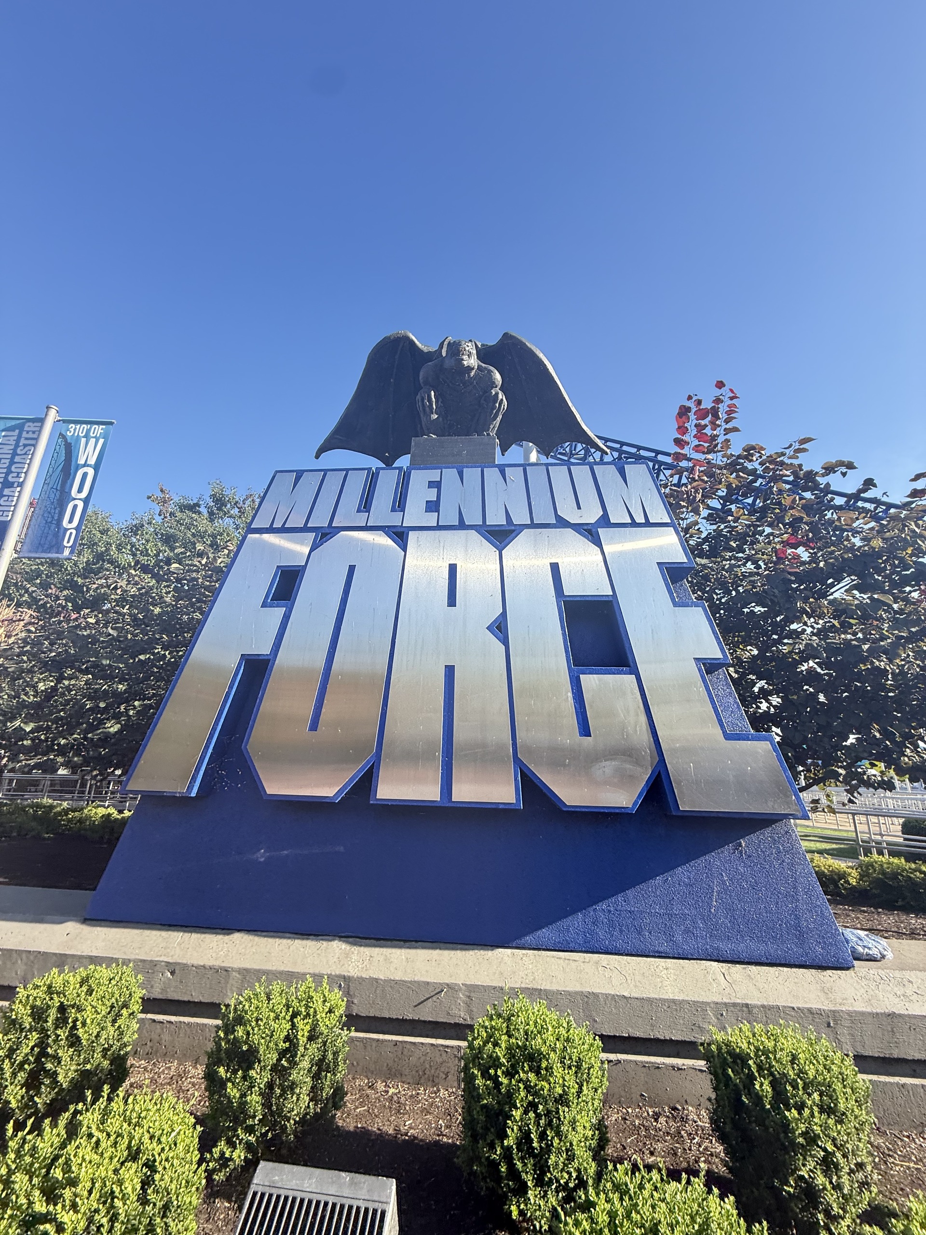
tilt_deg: +16.5
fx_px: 499
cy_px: 618
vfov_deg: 102.1
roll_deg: +0.9
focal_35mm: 14
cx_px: 463
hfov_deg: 85.7
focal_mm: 2.22
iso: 64
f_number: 2.2
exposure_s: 1/408
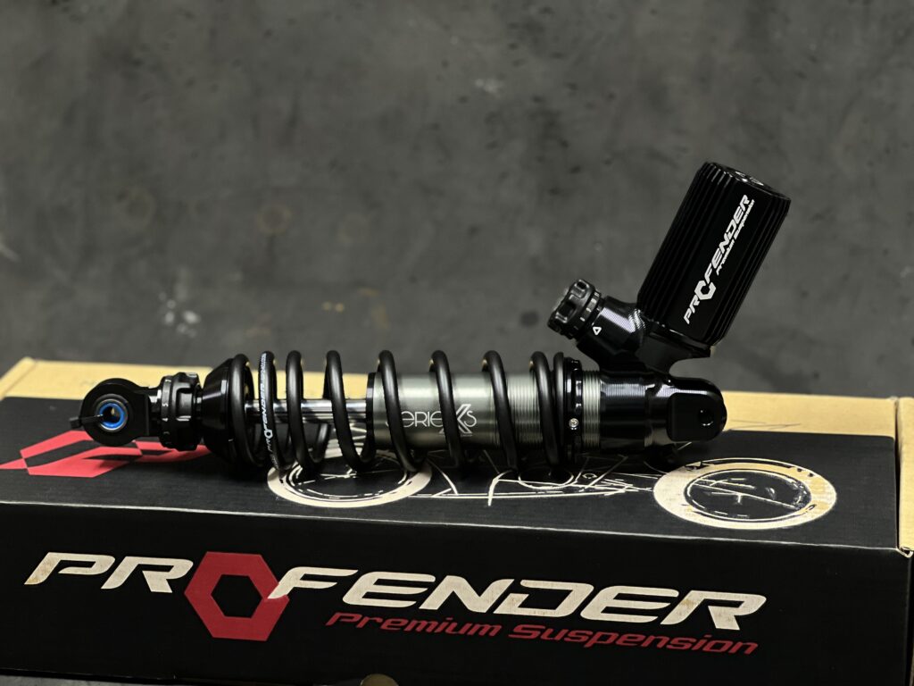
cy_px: 343
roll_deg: +1.7
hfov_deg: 25.3
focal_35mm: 77
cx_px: 457
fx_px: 2033
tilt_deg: -17.9
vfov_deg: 19.1
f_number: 2.8
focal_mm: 9
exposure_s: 1/14
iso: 400
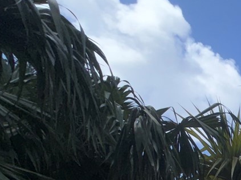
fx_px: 369
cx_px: 419
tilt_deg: -2.8
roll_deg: +0.0
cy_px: 284
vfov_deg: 21.9
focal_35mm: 53
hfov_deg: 22.9
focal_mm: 2.22
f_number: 2.2
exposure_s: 1/1795
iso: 16
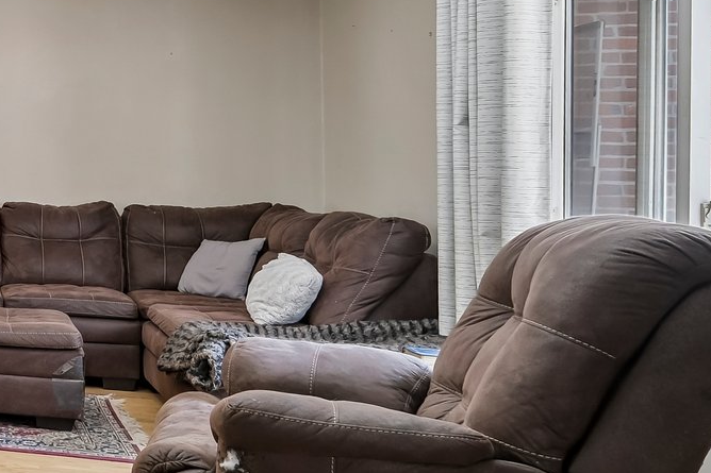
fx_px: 908
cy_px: 199
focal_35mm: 46
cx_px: -354
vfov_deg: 29.2
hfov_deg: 28.2
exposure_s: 1/2.5
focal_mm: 10
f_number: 5.6
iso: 200
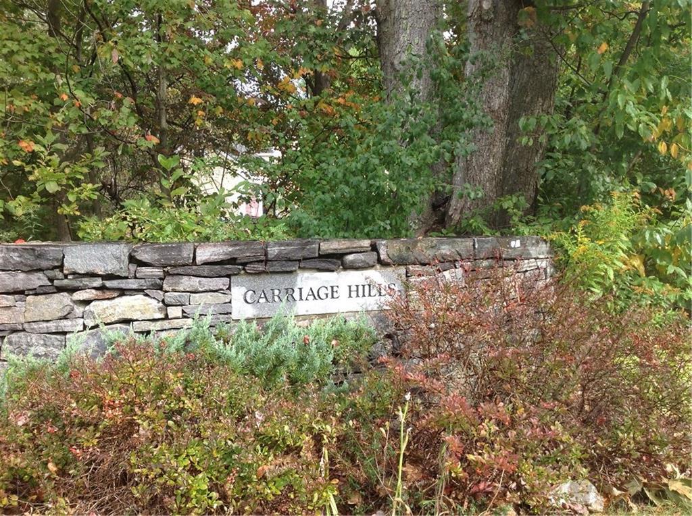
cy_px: 258
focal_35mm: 35
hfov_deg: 52.7
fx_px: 698
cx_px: 346
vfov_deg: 40.6
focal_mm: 4.28
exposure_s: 1/265
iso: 50
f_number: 2.4
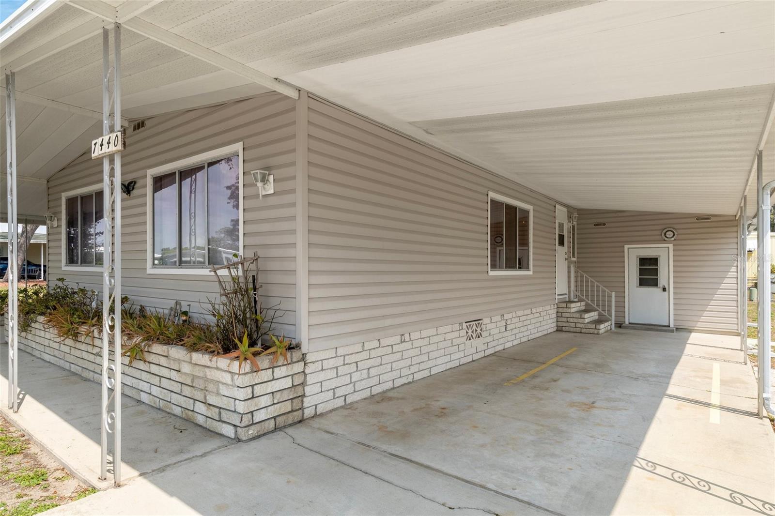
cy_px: 258
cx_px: 388
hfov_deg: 85.4
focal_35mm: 20
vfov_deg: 63.2
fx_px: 420
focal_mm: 13
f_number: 8
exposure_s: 1/350
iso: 320
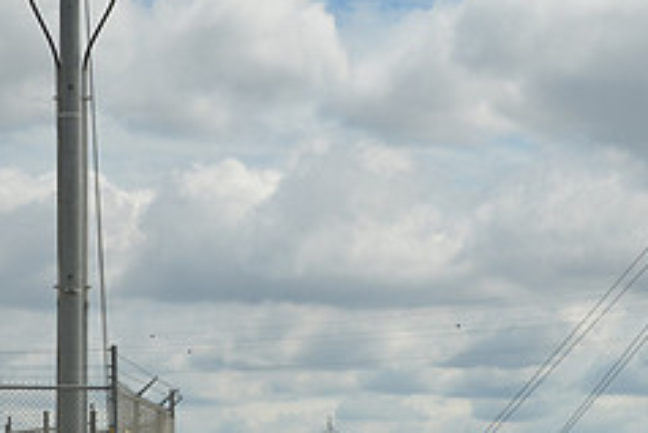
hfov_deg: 13.1
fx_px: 2756
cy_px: 487
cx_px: 722
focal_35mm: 153
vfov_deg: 8.9
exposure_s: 1/250
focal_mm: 42
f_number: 8
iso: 180
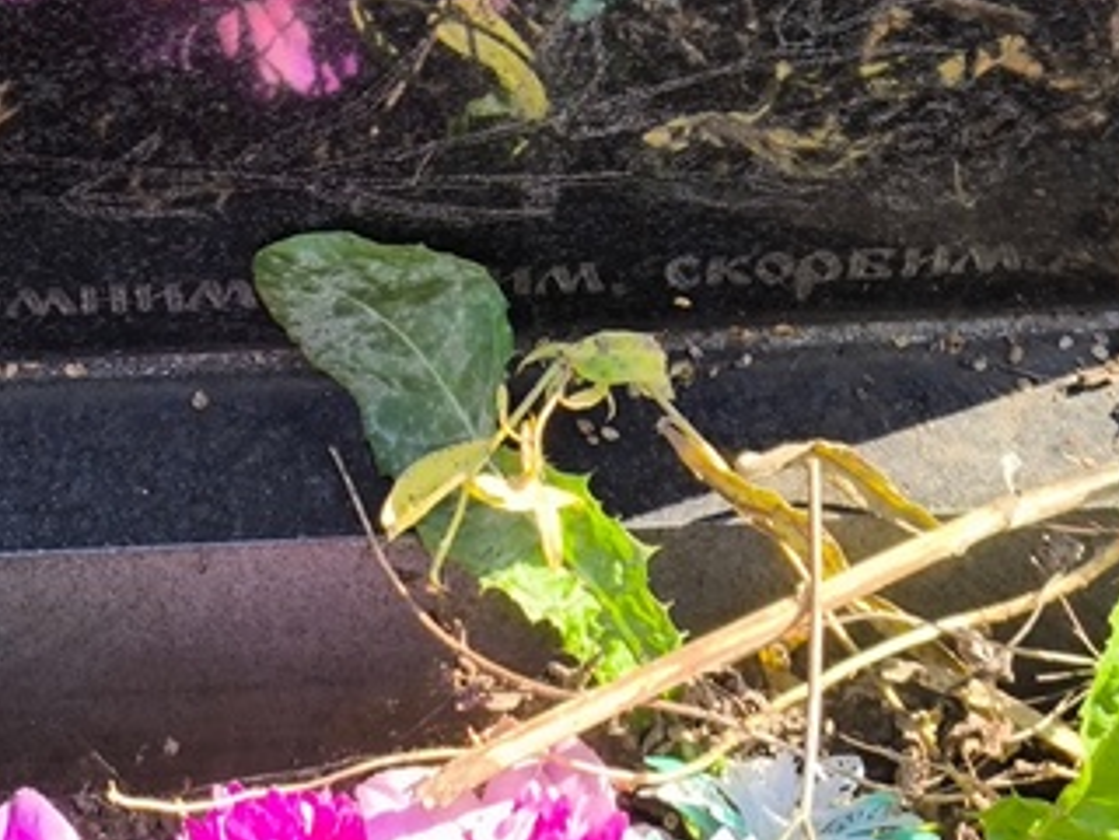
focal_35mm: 125
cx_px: 533
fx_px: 4041
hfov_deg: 15.8
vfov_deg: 11.6
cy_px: -140
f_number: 1.7
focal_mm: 4.71
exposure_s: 1/273
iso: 50
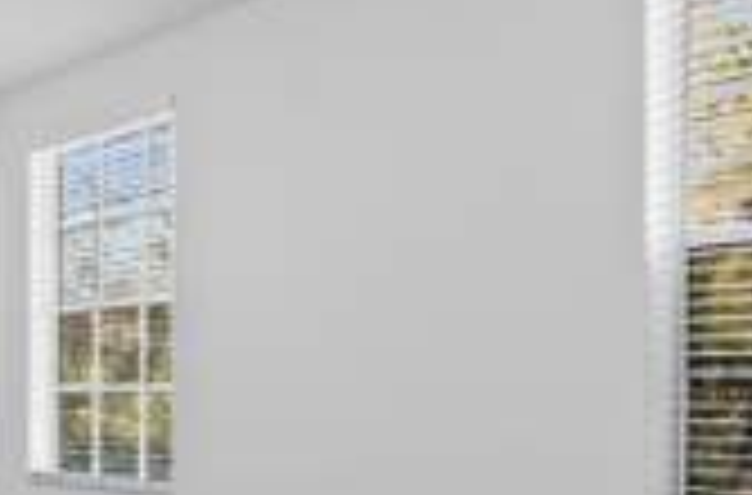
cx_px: -77
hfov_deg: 34.5
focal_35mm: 50
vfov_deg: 26.0
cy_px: 450
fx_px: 1035
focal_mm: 11.5
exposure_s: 1/4
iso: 200
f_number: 8
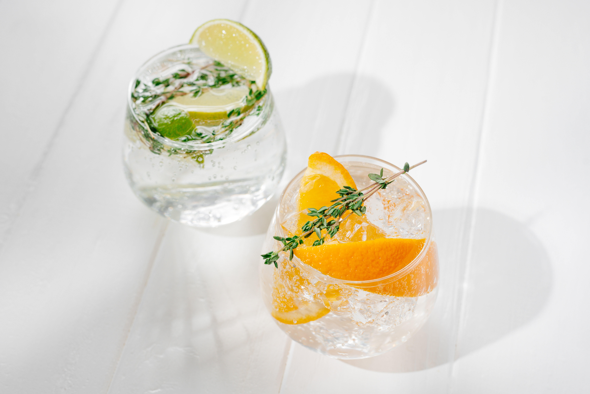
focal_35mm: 50
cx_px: 295
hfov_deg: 39.6
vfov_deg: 27.0
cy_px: 197
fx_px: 820
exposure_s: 1/160
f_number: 5.6
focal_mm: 50
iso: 100
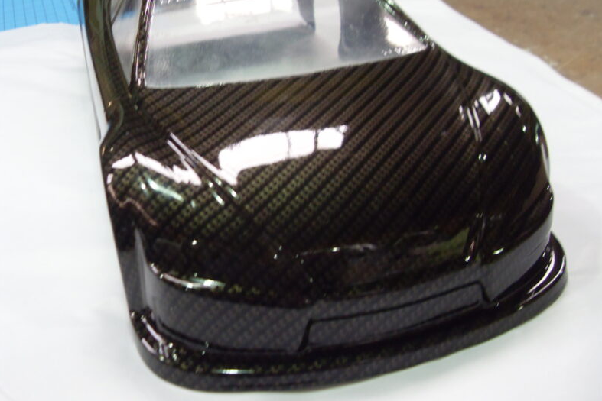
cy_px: 185
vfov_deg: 35.9
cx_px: 304
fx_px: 619
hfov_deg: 51.9
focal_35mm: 37
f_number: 2.8
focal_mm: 6.3
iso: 200
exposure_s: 1/45
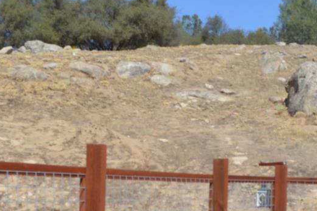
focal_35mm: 78
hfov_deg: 26.0
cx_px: 130
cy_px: 227
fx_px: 686
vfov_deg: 16.9
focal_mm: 18
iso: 100
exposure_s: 1/250
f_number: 8
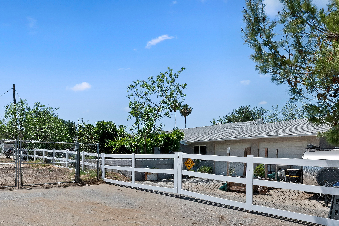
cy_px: 162
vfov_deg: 51.4
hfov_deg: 73.2
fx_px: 226
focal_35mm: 24
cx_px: 140
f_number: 22
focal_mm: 14
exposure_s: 1/400
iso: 500
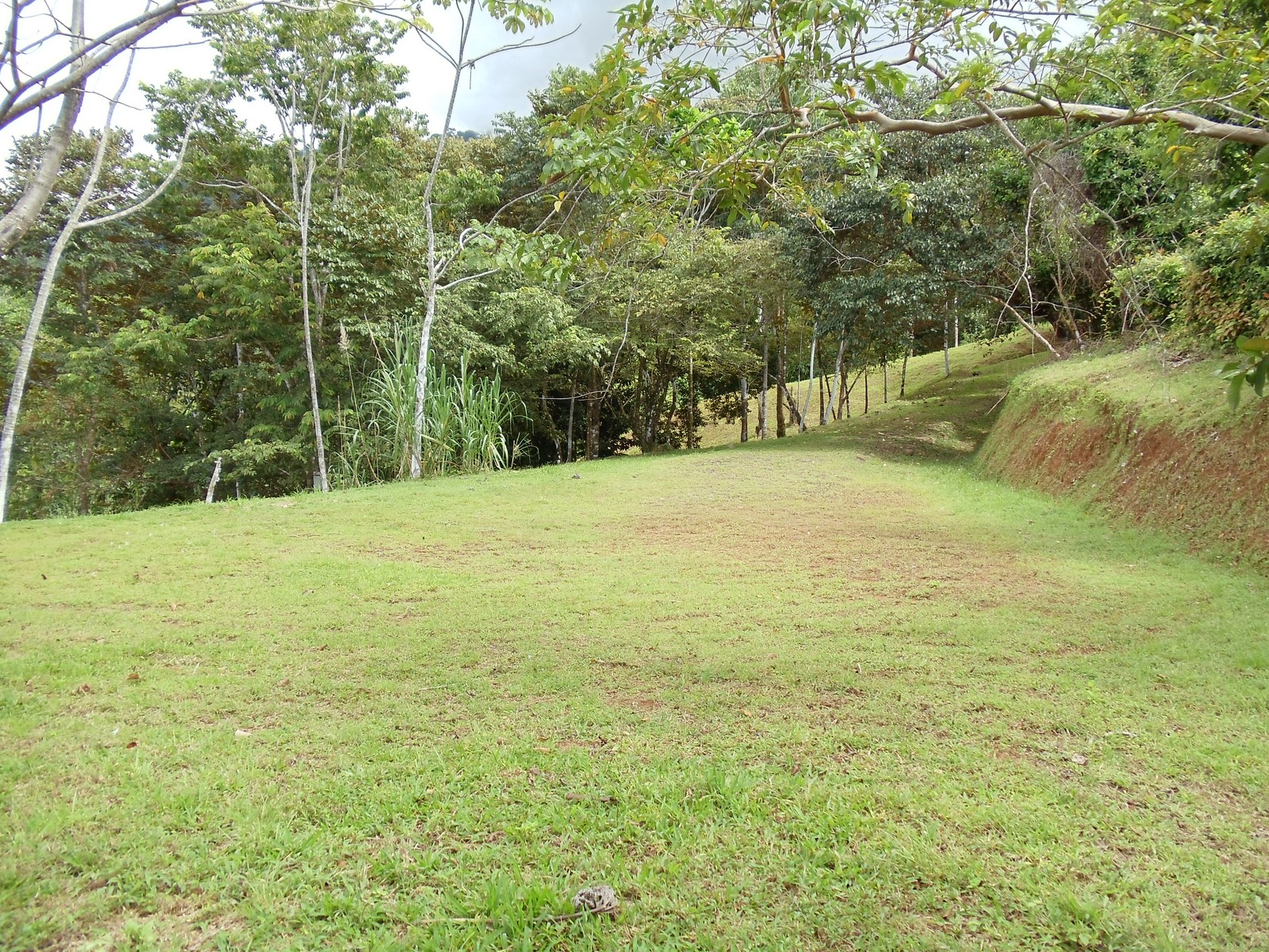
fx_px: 1613
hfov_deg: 42.9
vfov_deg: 32.9
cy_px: 476
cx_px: 634
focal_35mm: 44
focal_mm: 6
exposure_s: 1/200
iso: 80
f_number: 3.5
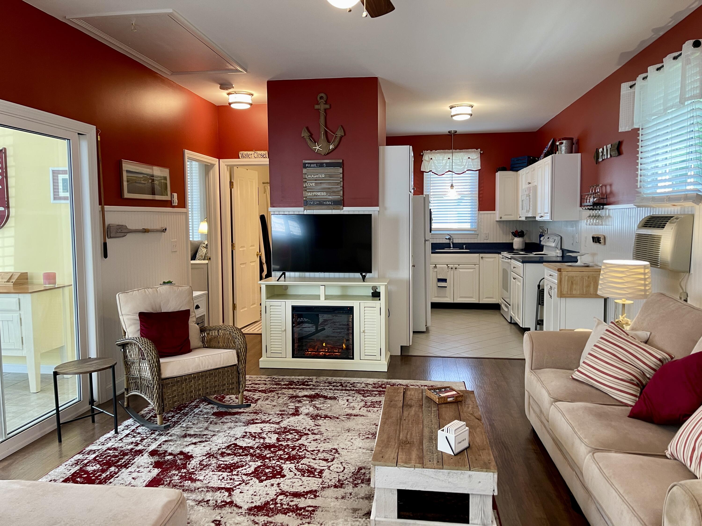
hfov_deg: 69.4
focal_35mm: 25
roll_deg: +0.7
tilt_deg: -4.3
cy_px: 263
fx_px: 507
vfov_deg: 54.9
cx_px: 351
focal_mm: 5.1
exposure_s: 1/60
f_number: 1.6
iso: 100
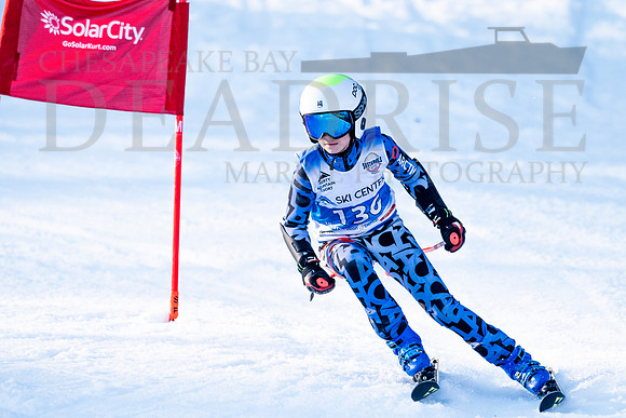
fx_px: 11137
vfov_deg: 2.1
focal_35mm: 640
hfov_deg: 3.2
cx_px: 350
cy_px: 197
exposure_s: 1/2000
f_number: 8
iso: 1250
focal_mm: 560
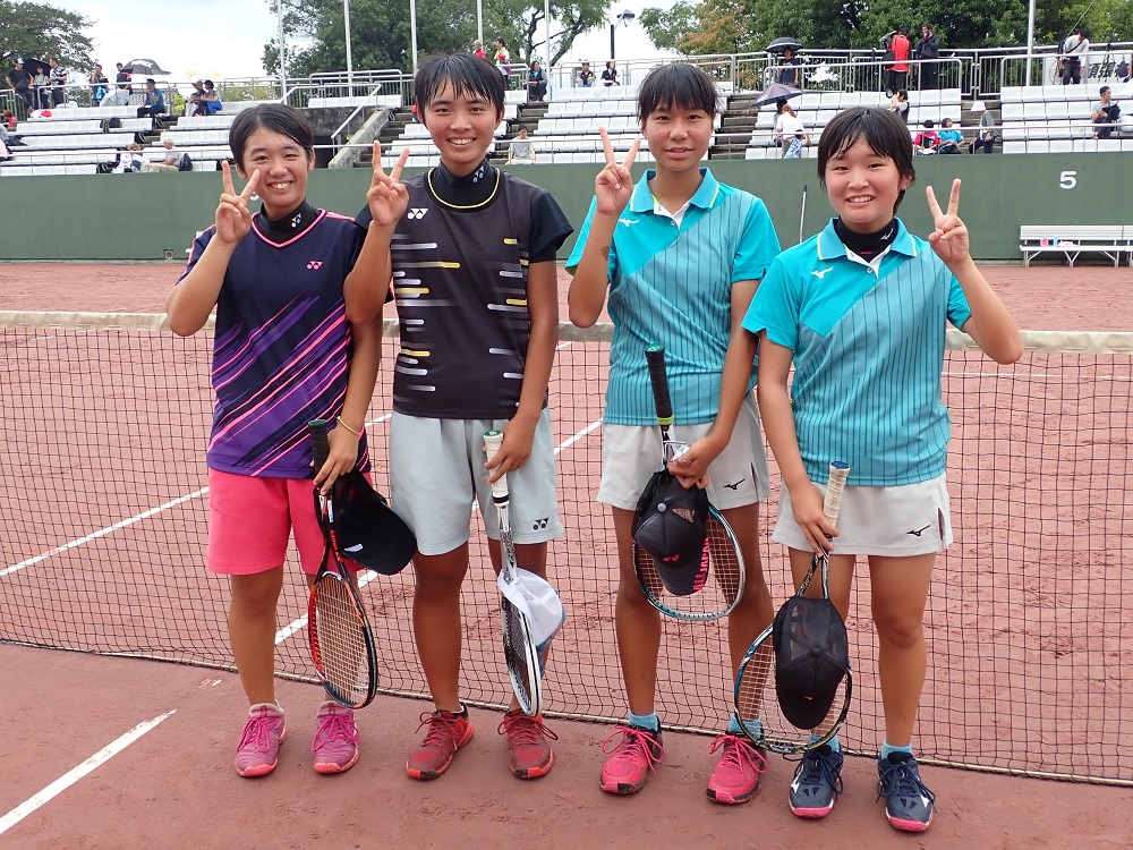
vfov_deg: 44.2
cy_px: 425
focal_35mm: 32
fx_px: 1047
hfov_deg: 56.8
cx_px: 566
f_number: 3.2
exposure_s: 1/320
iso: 100
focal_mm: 5.79
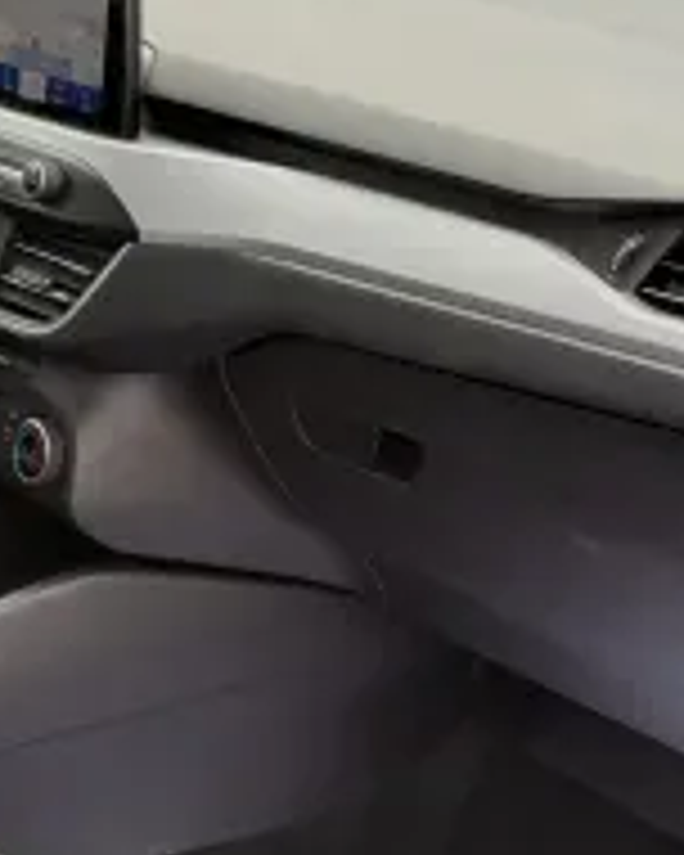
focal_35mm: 89
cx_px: 202
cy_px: 333
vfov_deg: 21.5
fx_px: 2252
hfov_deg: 17.2
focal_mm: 6.76
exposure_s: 1/611
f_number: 1.78
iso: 64
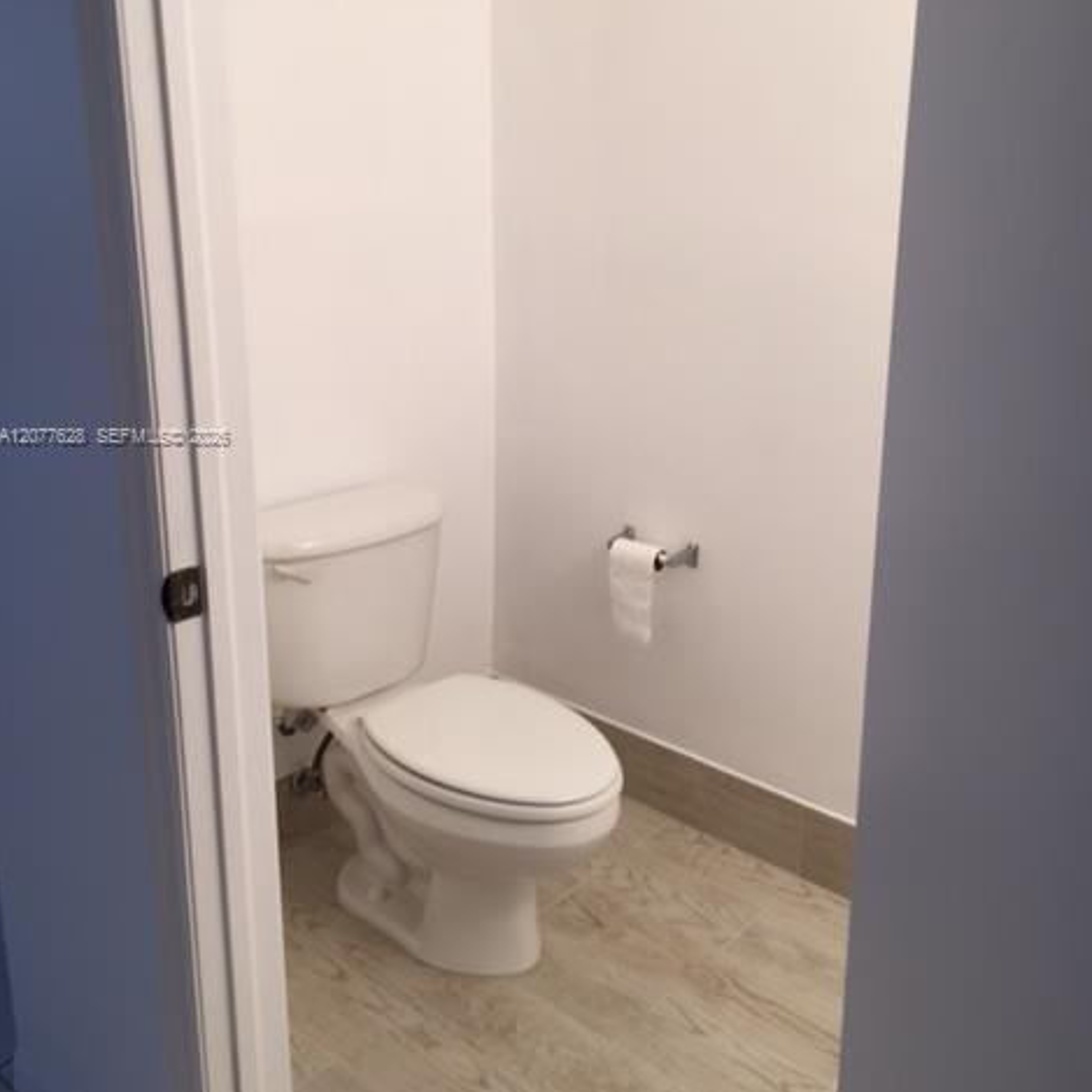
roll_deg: -1.0
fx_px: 1249
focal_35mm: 35
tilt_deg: -14.3
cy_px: 438
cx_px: 554
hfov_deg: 47.2
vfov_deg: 47.0
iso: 32
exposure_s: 1/60
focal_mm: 4.15
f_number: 2.2
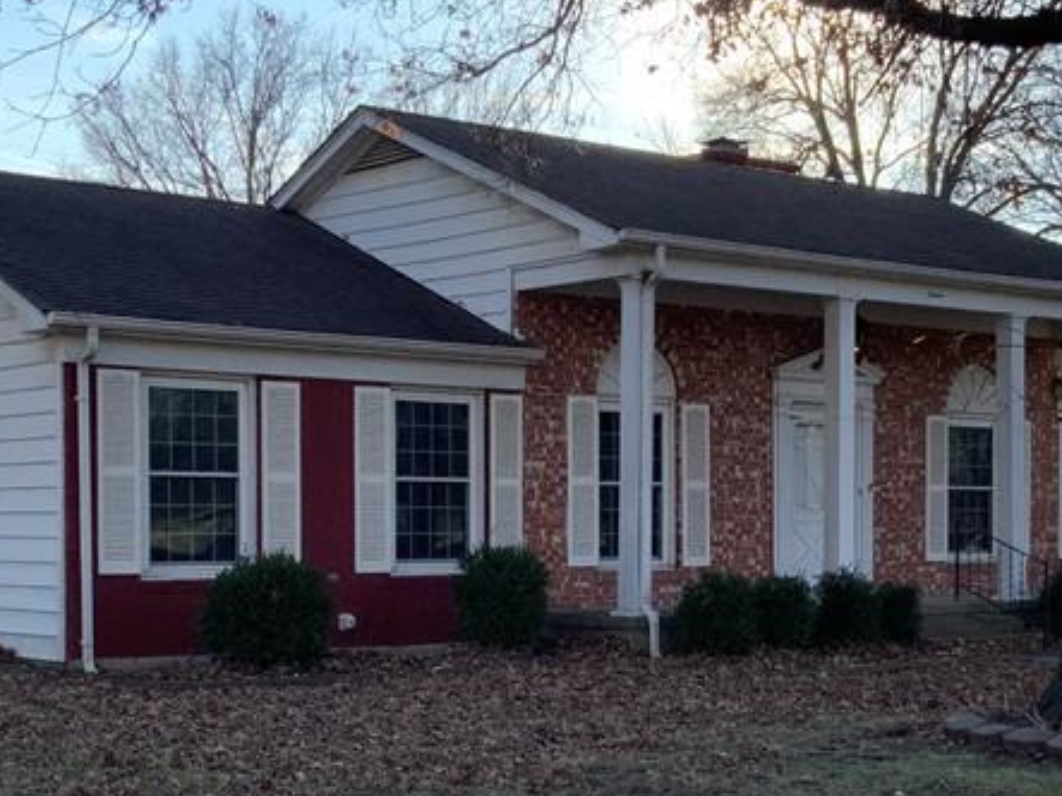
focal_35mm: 67
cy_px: 578
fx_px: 2055
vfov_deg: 21.8
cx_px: 678
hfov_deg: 28.8
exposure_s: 1/781
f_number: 1.8
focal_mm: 3
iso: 16
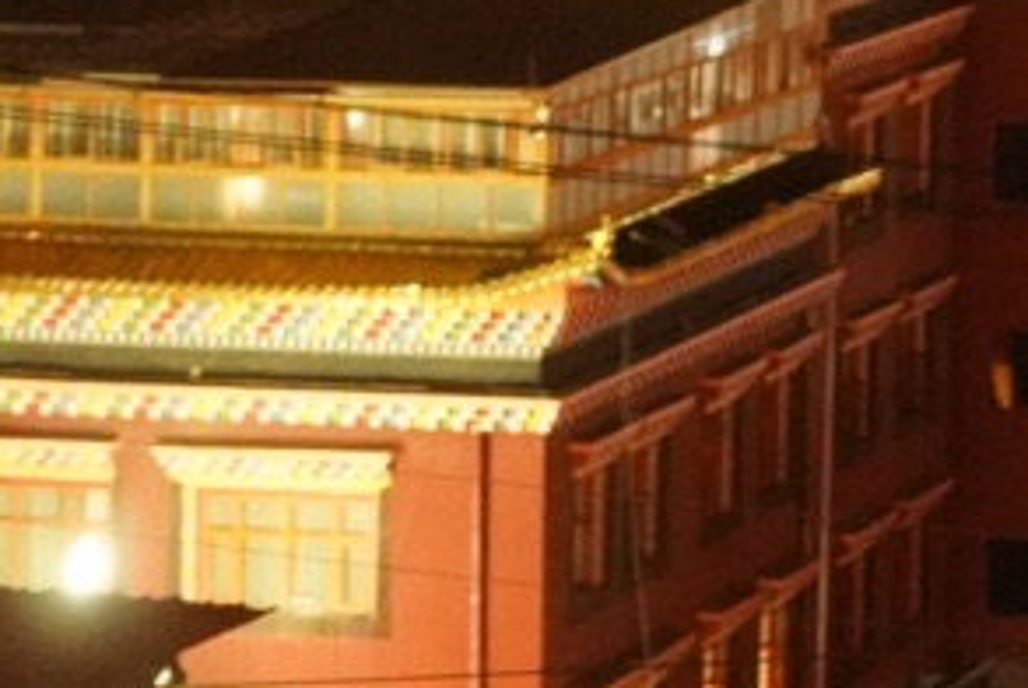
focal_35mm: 193
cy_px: -874
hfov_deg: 9.9
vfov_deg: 6.8
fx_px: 5517
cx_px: 2014
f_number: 2.8
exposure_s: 1/20
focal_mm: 35
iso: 12800
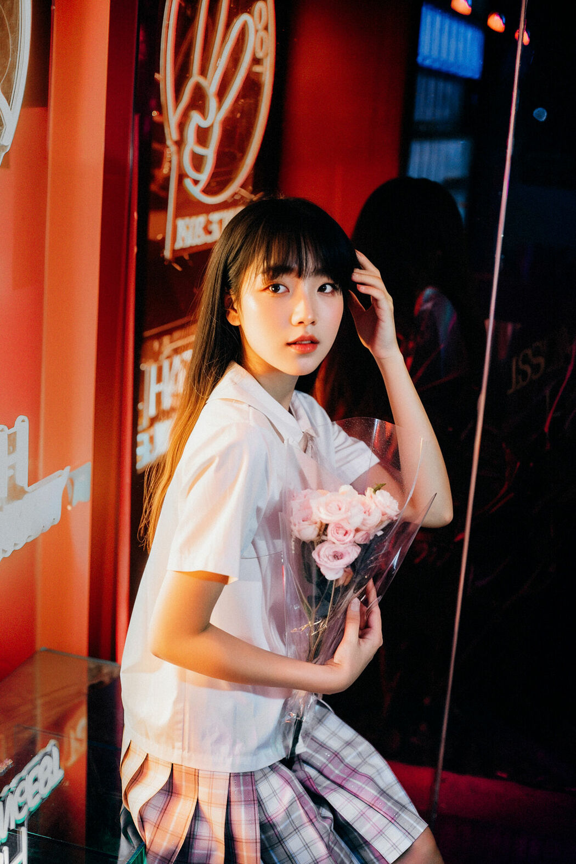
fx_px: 1200
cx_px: 288
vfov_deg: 39.6
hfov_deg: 27.0
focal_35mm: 50
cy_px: 432
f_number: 2.2
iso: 500
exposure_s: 1/60
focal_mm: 50
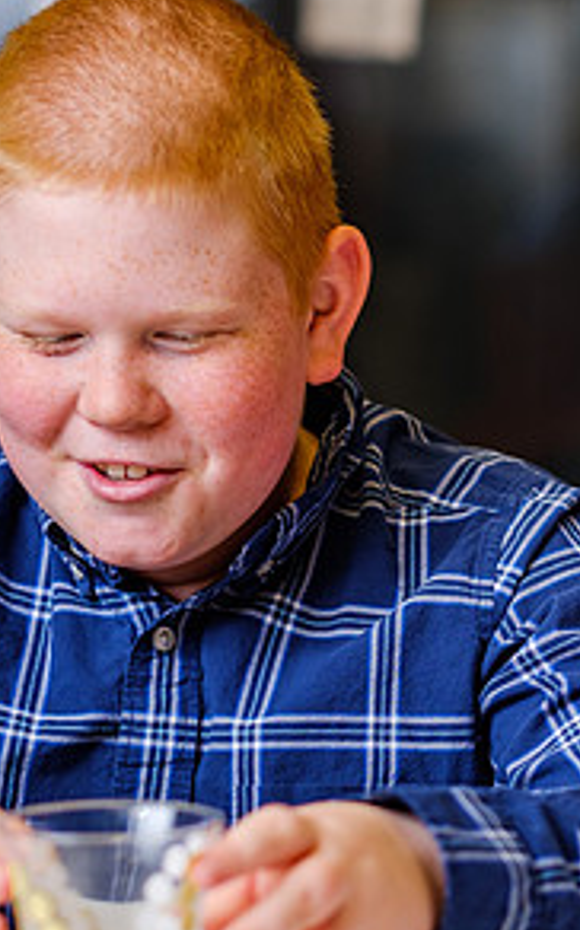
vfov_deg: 11.4
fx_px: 4637
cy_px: 614
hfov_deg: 7.1
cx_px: 590
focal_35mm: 183
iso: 400
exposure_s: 1/125
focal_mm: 56
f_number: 2
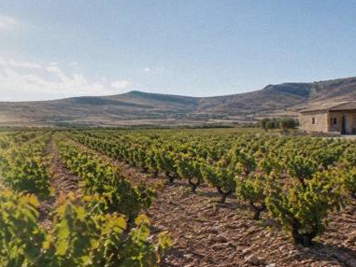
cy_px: 151
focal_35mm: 53
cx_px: 263
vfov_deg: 27.5
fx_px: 545
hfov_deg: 35.4
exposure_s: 1/640
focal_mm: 35
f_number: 5.6
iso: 400
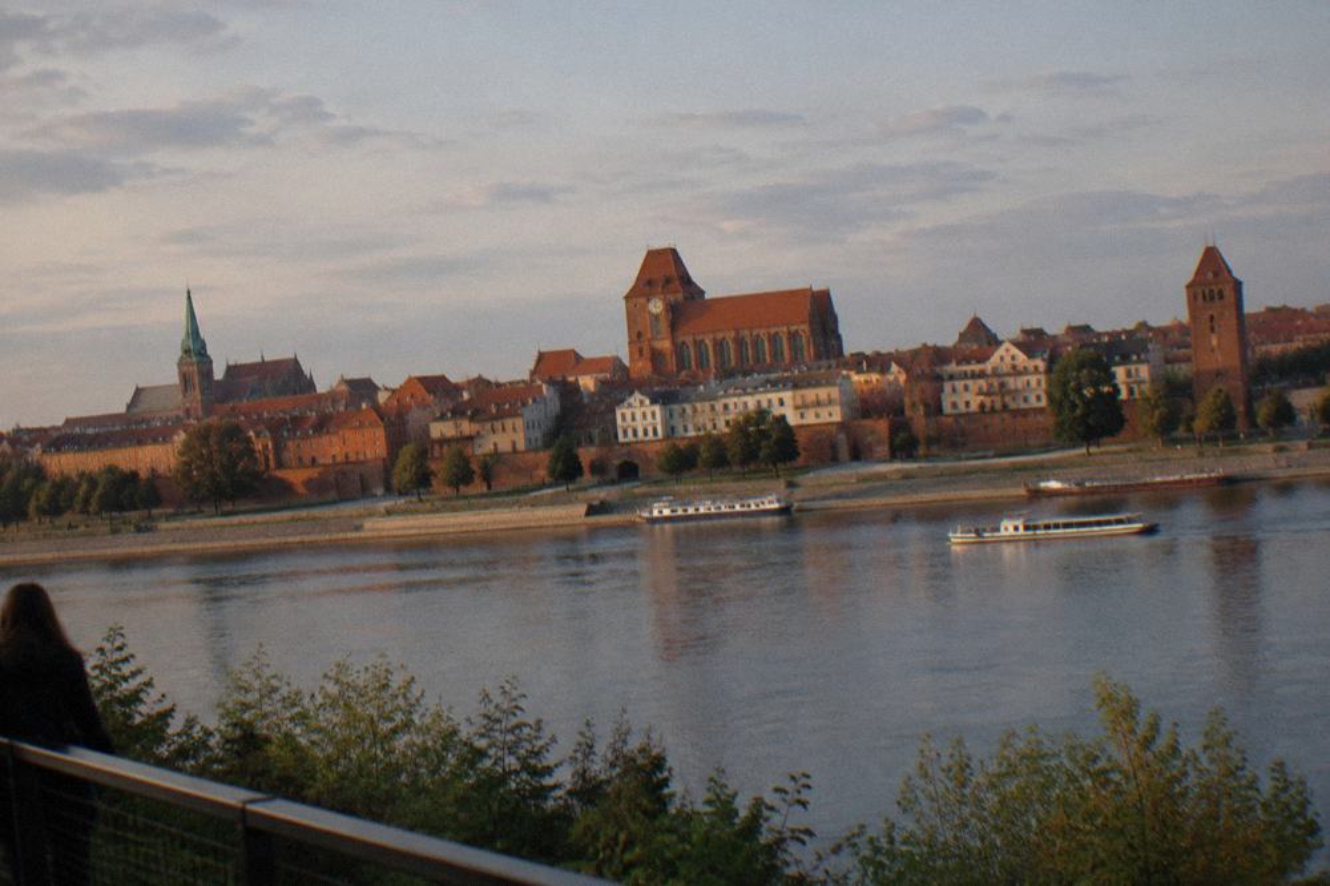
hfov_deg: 28.9
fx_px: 2585
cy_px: 443
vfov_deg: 19.4
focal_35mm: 70
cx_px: 665
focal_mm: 70
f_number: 5.6
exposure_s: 1/640
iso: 400
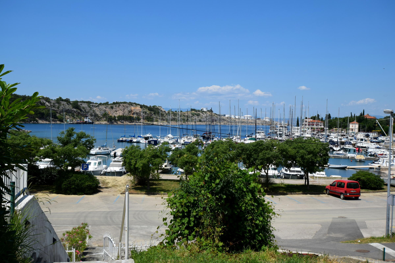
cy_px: 132
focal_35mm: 36
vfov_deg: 36.9
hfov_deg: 53.1
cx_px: 198
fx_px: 395
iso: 200
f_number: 11
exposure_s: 1/500
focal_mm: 24
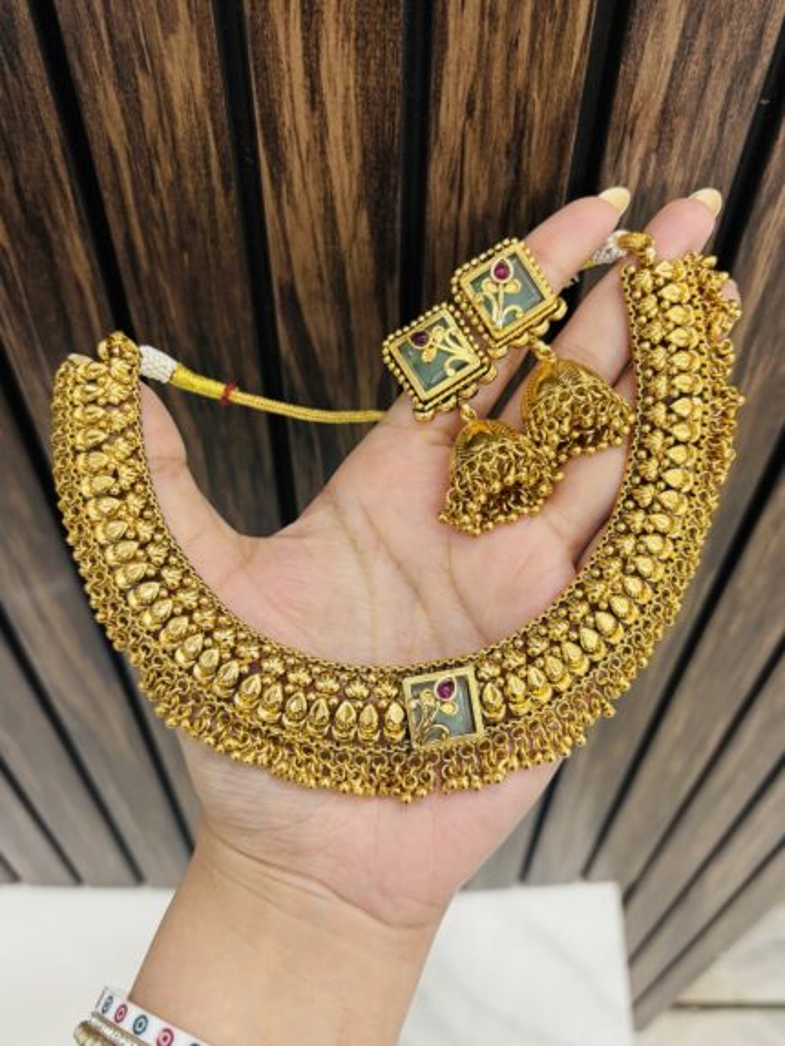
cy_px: 523
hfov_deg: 53.1
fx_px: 786
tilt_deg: -53.5
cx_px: 392
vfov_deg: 67.3
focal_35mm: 26
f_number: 1.6
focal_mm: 5.96
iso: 160
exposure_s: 1/50
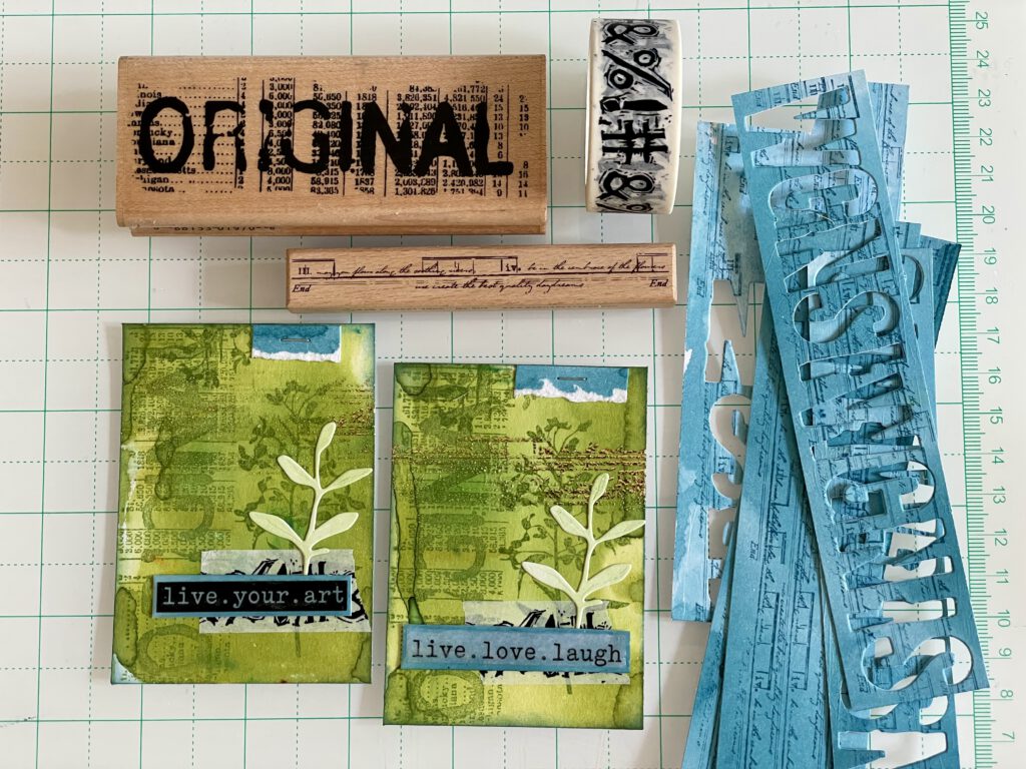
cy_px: 384
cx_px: 513
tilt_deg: -85.8
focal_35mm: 52
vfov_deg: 28.0
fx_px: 1541
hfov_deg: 36.8
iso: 200
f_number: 2
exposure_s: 1/67
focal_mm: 6
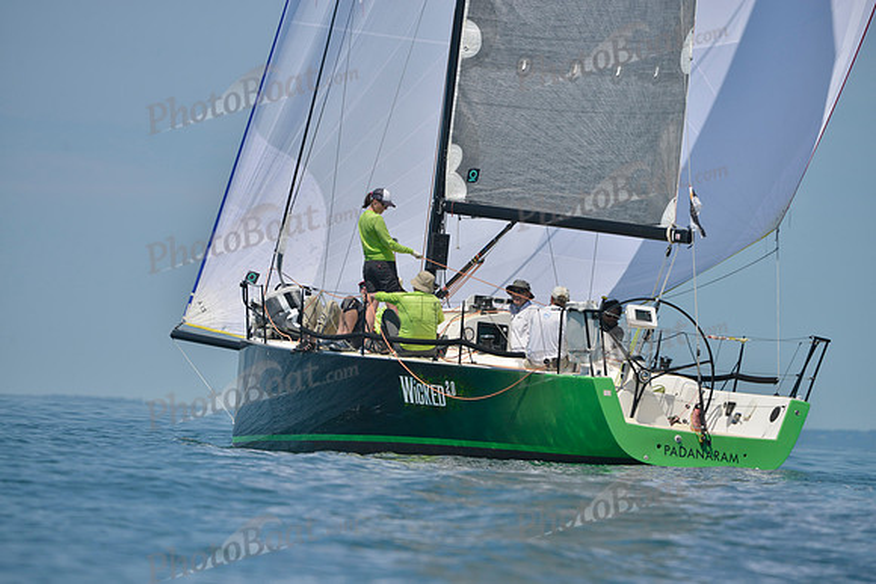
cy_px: 292
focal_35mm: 240
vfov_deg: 5.7
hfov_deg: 8.6
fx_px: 5841
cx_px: 438
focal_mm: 240
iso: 280
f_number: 6.3
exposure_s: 1/2500
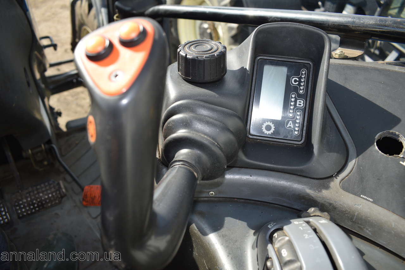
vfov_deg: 48.0
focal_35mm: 27
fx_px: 304
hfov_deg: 67.4
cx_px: 202
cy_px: 135
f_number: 5
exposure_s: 1/200
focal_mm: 18
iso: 140
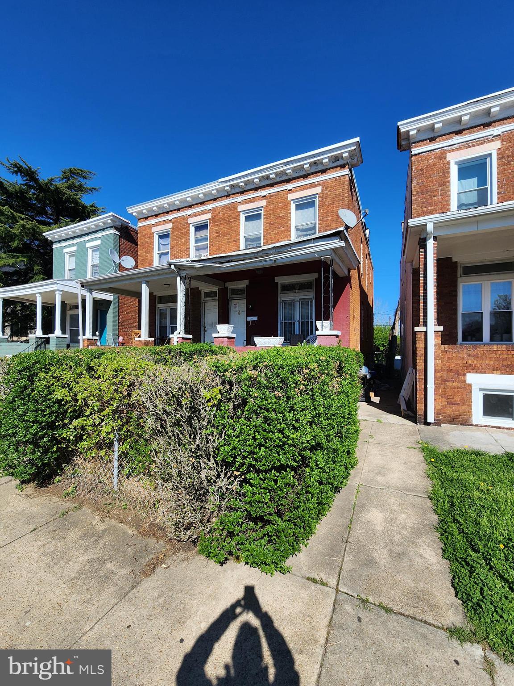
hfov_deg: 89.9
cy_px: 343
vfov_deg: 106.2
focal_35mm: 13
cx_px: 257
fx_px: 257
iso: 50
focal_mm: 2.2
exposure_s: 1/2192
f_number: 2.2
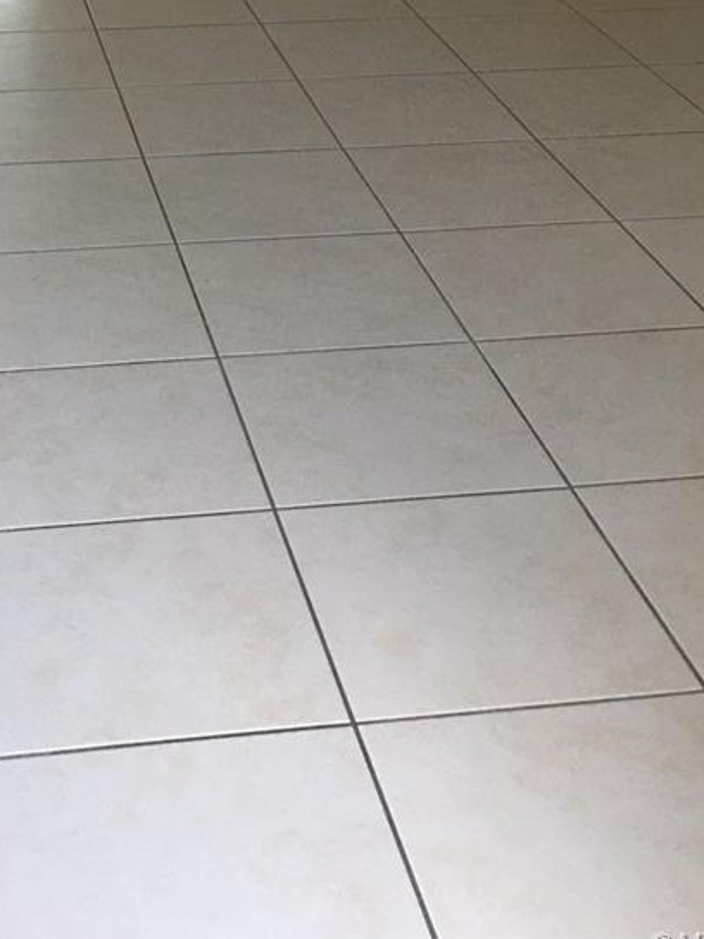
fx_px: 1735
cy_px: -71
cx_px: 185
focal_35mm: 64
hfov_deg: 22.7
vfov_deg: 27.8
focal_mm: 4.15
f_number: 2.2
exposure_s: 1/30
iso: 32
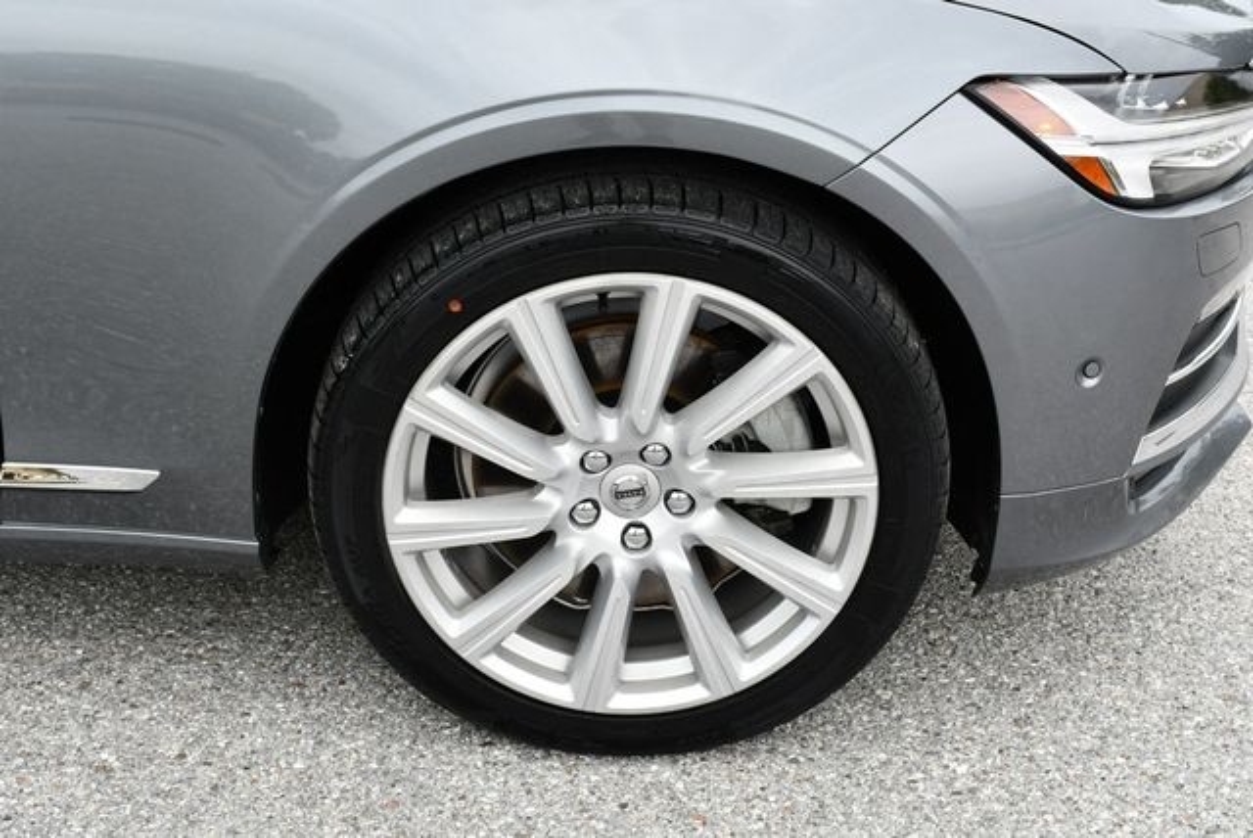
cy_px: 419
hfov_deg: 41.1
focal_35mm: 48
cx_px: 626
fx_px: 1672
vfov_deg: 28.1
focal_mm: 24
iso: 200
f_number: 8
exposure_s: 1/250
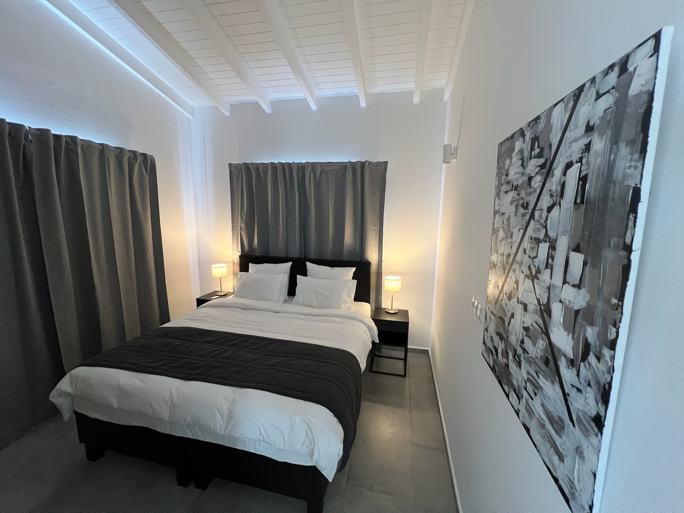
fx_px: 257
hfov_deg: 106.2
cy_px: 256
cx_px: 342
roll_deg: -1.3
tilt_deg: -9.3
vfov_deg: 89.9
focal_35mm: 13
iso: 320
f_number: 1.8
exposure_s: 1/50
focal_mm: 1.57
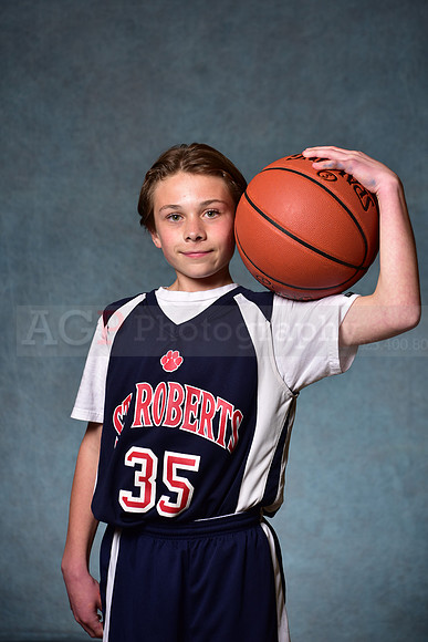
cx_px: 214
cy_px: 321
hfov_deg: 19.5
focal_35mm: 70
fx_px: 1247
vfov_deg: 28.8
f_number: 5
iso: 100
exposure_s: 1/200
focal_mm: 70
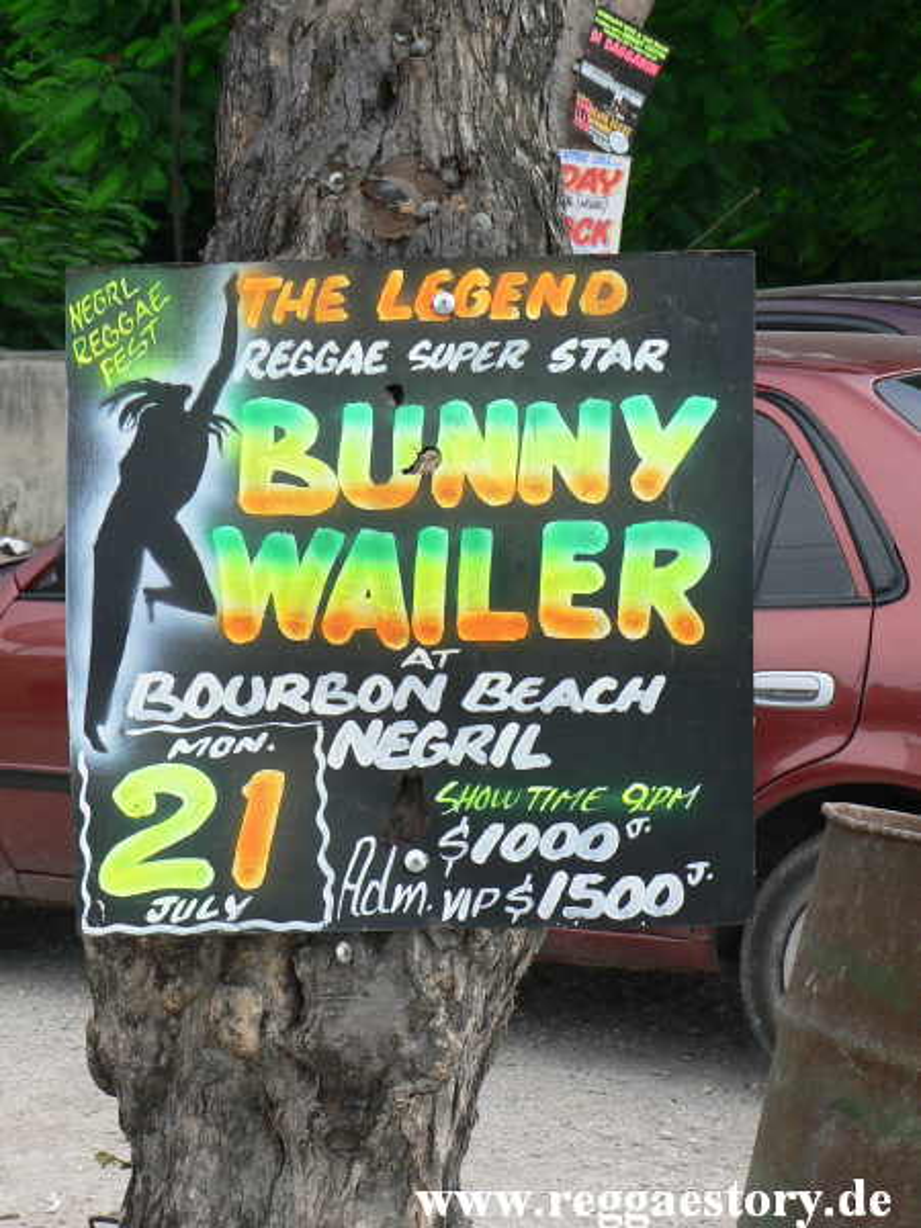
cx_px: 460
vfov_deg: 23.6
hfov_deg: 17.8
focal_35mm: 83
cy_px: 614
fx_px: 2944
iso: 64
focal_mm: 14.3
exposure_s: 1/125
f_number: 4
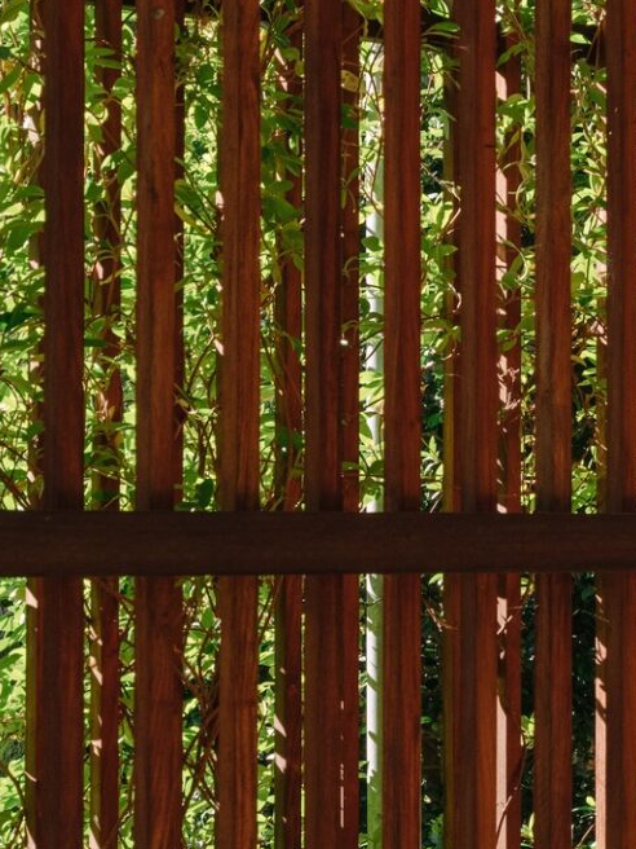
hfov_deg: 12.0
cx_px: 1016
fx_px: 2866
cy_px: 397
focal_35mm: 117
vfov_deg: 16.8
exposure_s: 1/250
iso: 500
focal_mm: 38.3
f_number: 7.1
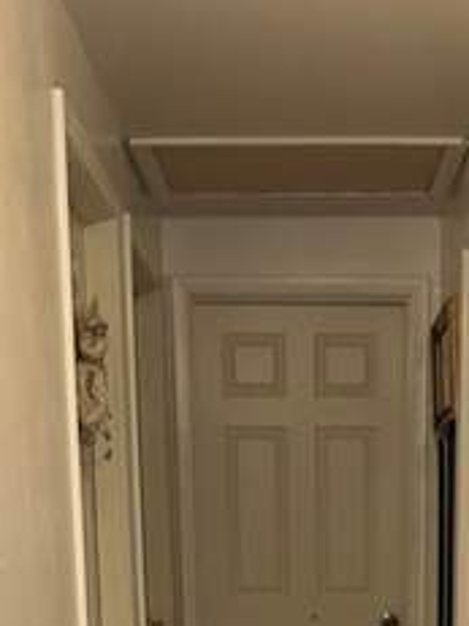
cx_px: 347
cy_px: 770
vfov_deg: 24.3
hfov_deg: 20.3
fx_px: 1302
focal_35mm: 72
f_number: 1.5
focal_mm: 5.7
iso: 320
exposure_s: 1/60
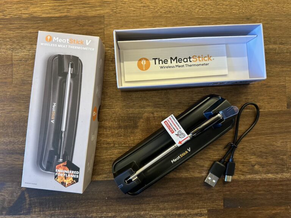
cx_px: 146
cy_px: 109
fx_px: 202
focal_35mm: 24
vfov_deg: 56.8
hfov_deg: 71.6
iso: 400
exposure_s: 1/59
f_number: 1.78
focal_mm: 6.86
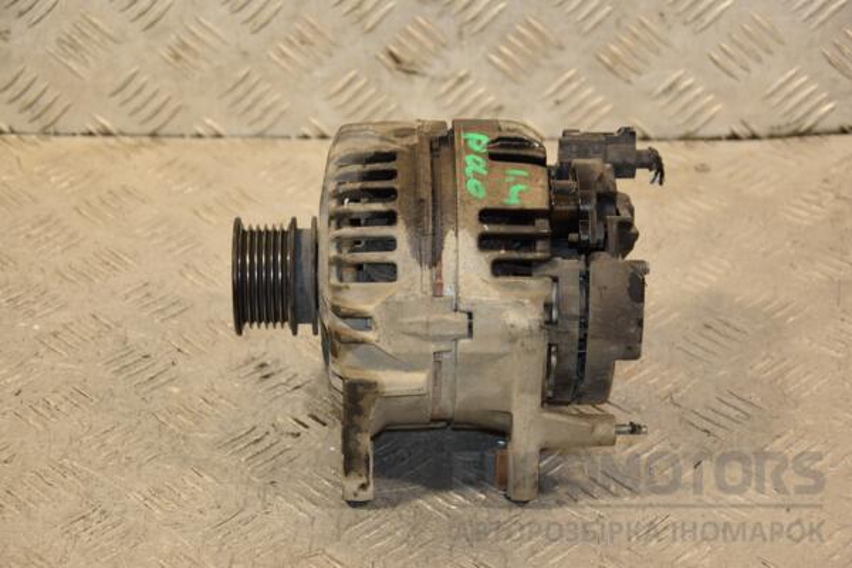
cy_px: 284
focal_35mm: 93
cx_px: 426
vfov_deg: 14.7
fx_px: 2201
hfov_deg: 21.9
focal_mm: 62
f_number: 5.3
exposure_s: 1/125
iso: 800
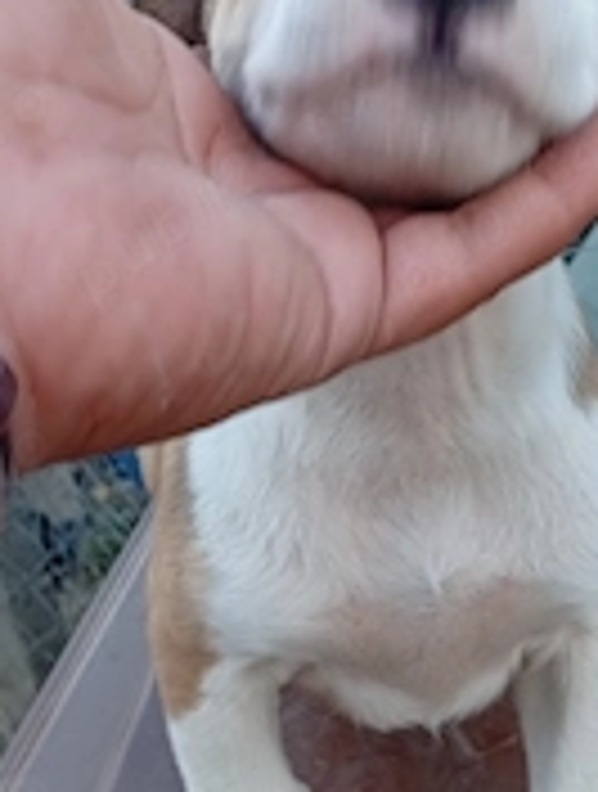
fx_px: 1398
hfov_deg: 24.1
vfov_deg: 31.3
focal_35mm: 61
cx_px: 378
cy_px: 261
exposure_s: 1/50
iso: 56
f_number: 1.8
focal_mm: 3.98
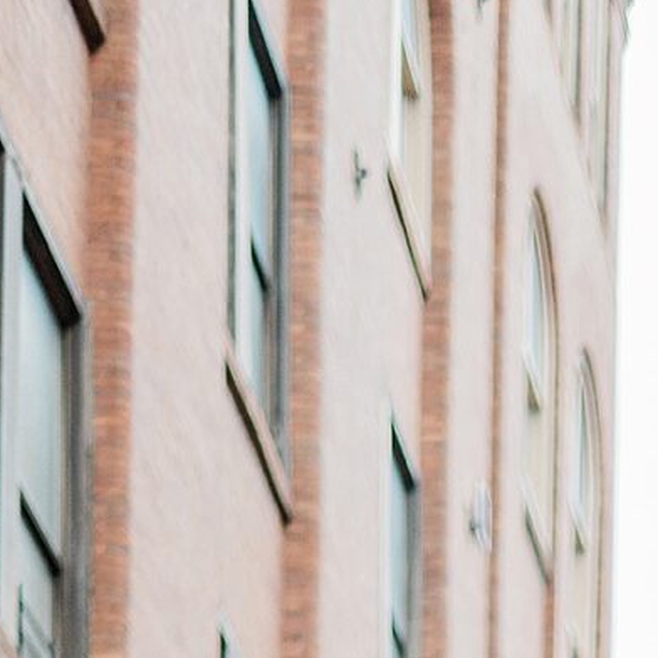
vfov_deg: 7.6
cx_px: 1082
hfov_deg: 8.7
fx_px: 4172
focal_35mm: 194
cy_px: 2142
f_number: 2.2
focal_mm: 35
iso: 500
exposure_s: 1/320
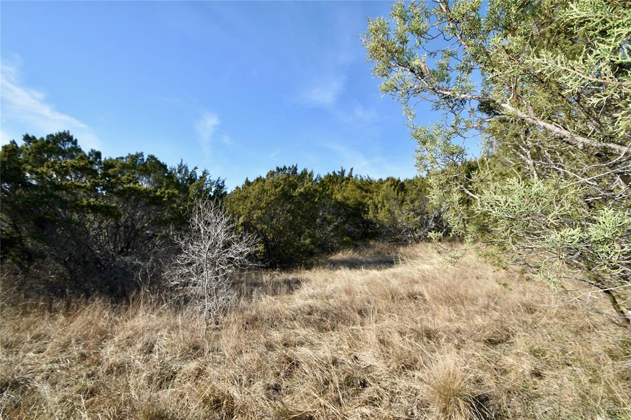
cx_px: 316
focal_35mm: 15
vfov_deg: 77.3
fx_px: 263
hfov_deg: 100.4
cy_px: 210
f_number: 8
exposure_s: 1/200
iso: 100
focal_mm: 10
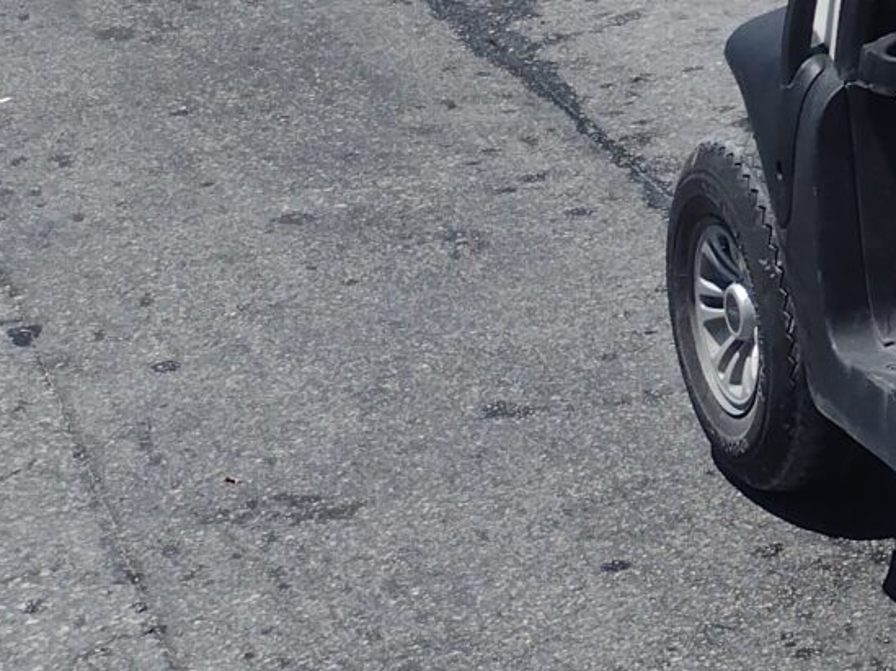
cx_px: 1701
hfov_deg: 13.7
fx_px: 3259
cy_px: -444
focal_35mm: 126
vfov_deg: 11.1
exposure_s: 1/3471
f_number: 1.7
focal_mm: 4.71
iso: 100
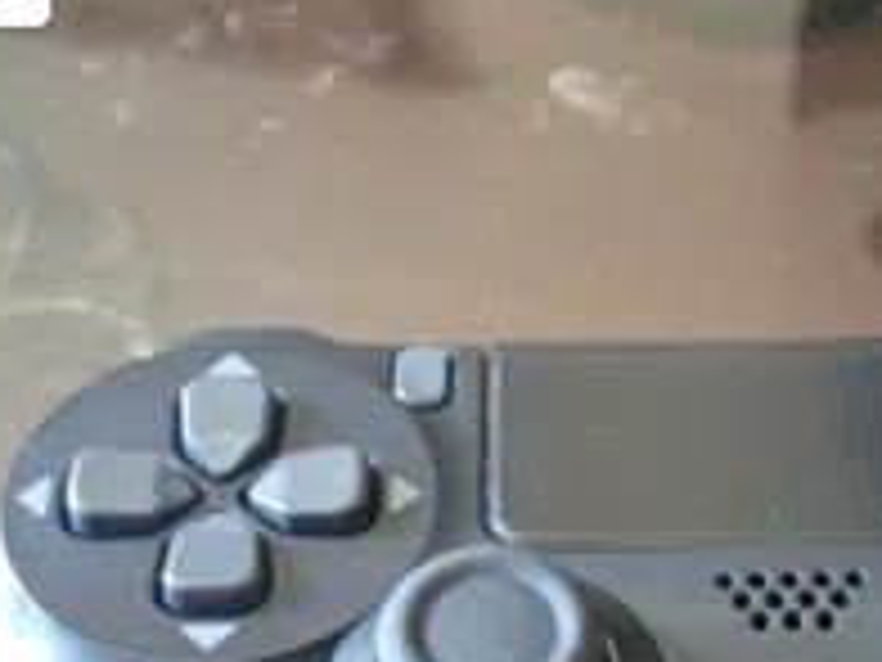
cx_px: 729
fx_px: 2242
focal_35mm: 88
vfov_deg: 16.4
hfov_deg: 21.9
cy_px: 676
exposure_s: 1/16.7
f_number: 1.8
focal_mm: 3.98
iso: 1642
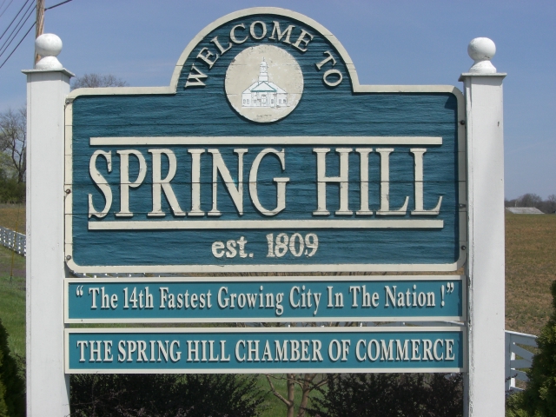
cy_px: 208
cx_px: 278
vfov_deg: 22.3
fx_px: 1060
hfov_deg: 29.4
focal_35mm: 66
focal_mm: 10.7
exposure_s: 1/500
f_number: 5.8
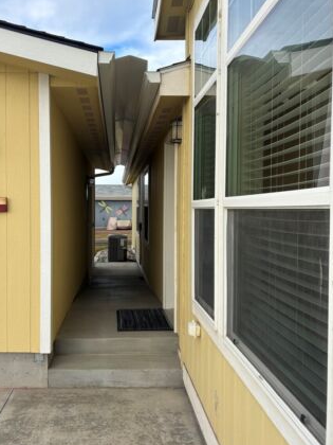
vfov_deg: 55.3
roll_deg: -0.9
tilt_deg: -2.9
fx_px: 423
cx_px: 124
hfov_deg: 42.6
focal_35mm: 33
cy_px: 228
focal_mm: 5.96
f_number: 1.6
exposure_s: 1/927
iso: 50
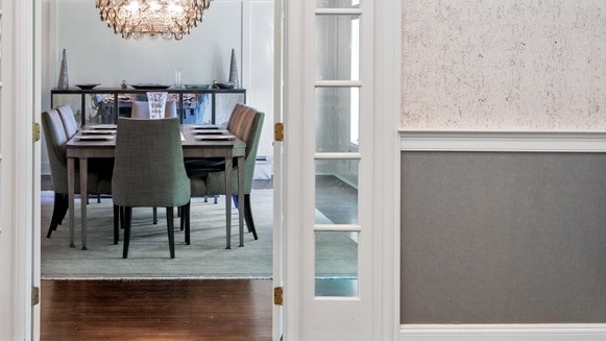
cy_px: 86
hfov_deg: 34.2
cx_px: 157
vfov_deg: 19.9
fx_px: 964
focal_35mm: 60
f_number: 8
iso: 400
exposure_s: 1/13
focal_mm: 25
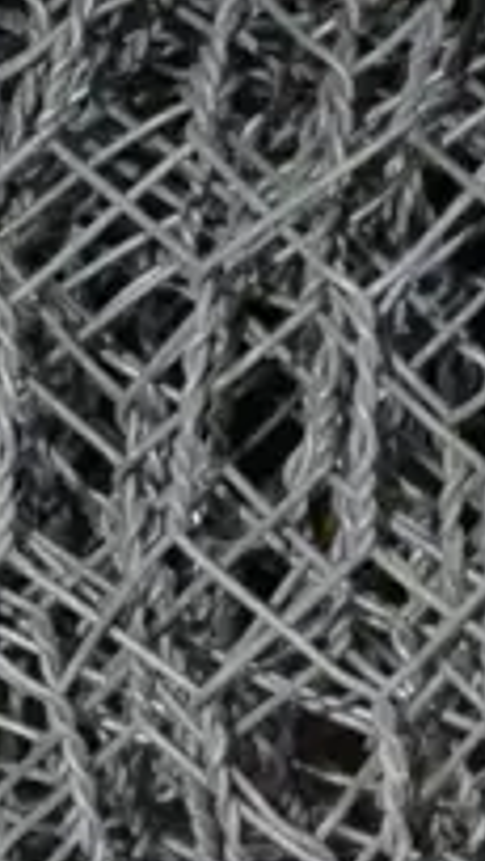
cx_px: 207
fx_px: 6482
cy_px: 1197
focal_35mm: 284
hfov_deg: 4.3
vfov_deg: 7.5
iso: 3200
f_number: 5.3
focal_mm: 26
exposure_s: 1/60
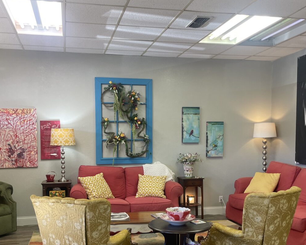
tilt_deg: -2.8
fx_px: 353
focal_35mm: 39
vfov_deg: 37.9
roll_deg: +0.4
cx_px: 144
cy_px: 160
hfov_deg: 46.8
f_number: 1.6
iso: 80
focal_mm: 4.2
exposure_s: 1/120
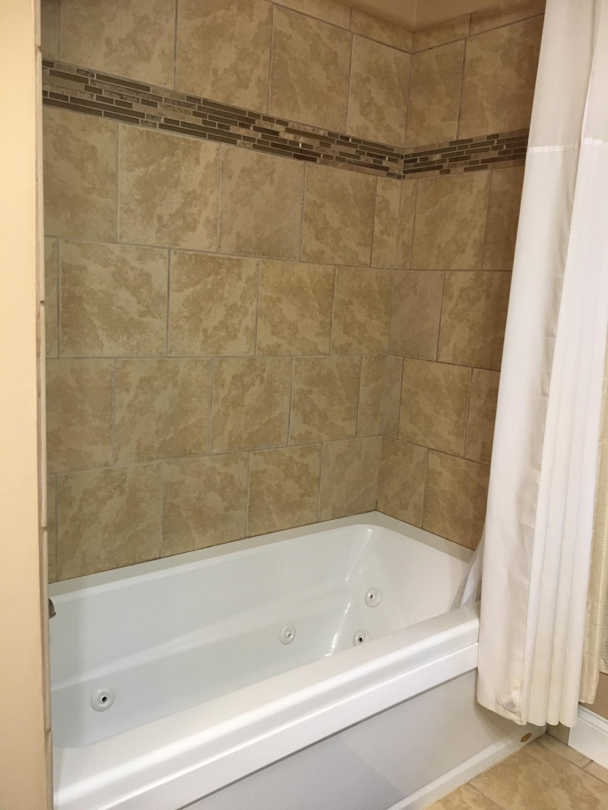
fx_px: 679
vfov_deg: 61.7
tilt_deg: -10.7
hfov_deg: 48.2
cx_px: 304
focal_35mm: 29
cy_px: 405
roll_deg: -2.3
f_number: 2.2
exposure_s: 1/30
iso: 125
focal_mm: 4.15
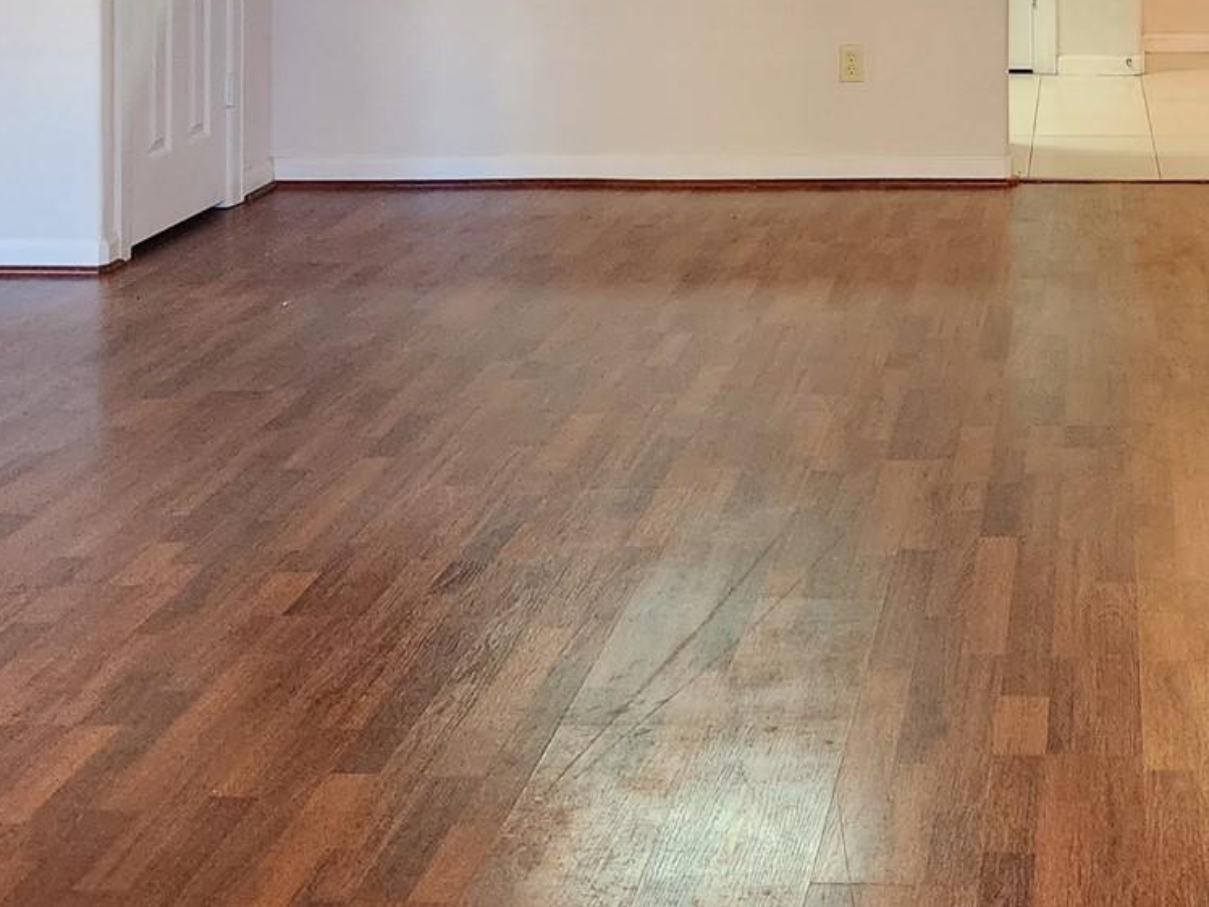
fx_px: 2200
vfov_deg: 21.6
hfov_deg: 29.9
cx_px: 1002
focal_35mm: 63
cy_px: -178
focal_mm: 5.4
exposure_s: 1/120
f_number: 1.8
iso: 1000
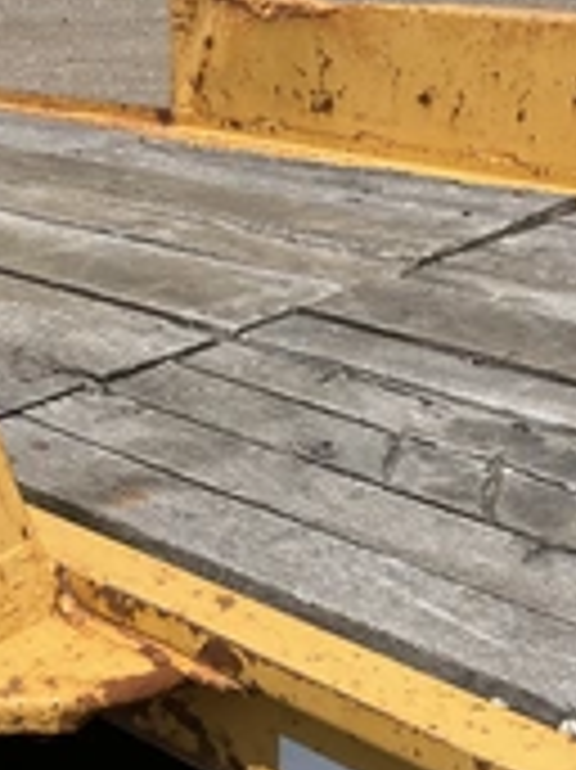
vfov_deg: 28.2
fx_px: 1511
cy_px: 572
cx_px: 310
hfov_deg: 21.6
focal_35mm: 68
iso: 25
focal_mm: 3
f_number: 1.8
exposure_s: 1/1984
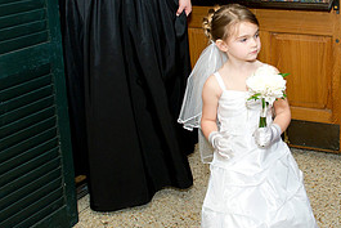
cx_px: 257
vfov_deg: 22.4
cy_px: 15
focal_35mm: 59
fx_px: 559
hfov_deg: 33.2
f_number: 5
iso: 800
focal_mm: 27
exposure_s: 1/100
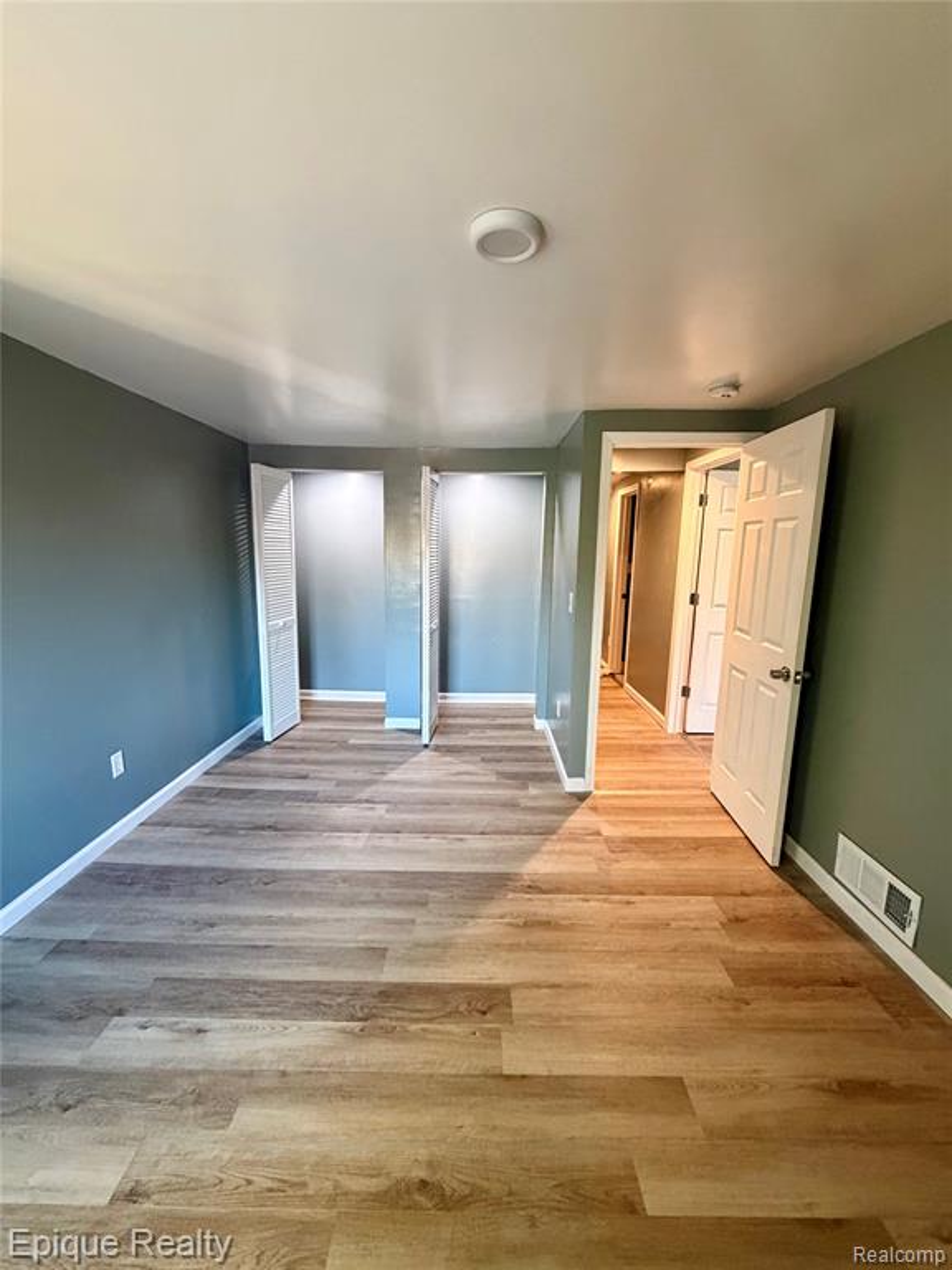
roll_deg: -1.5
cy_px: 635
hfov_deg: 85.7
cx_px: 476
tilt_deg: -9.5
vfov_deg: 102.1
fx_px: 513
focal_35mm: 14
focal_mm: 2.22
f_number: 2.2
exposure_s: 1/60
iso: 400
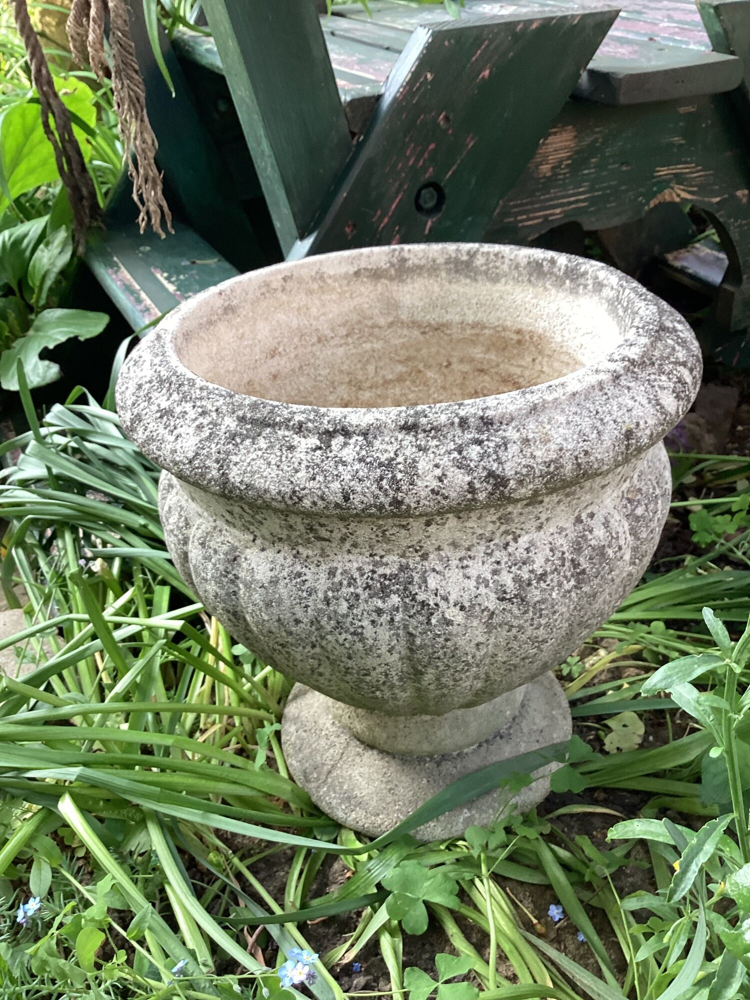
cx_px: 375
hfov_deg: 45.4
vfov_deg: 58.4
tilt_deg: -34.1
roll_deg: +3.1
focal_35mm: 31
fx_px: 896
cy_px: 500
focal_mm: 3.3
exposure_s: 1/120
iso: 100
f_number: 2.4
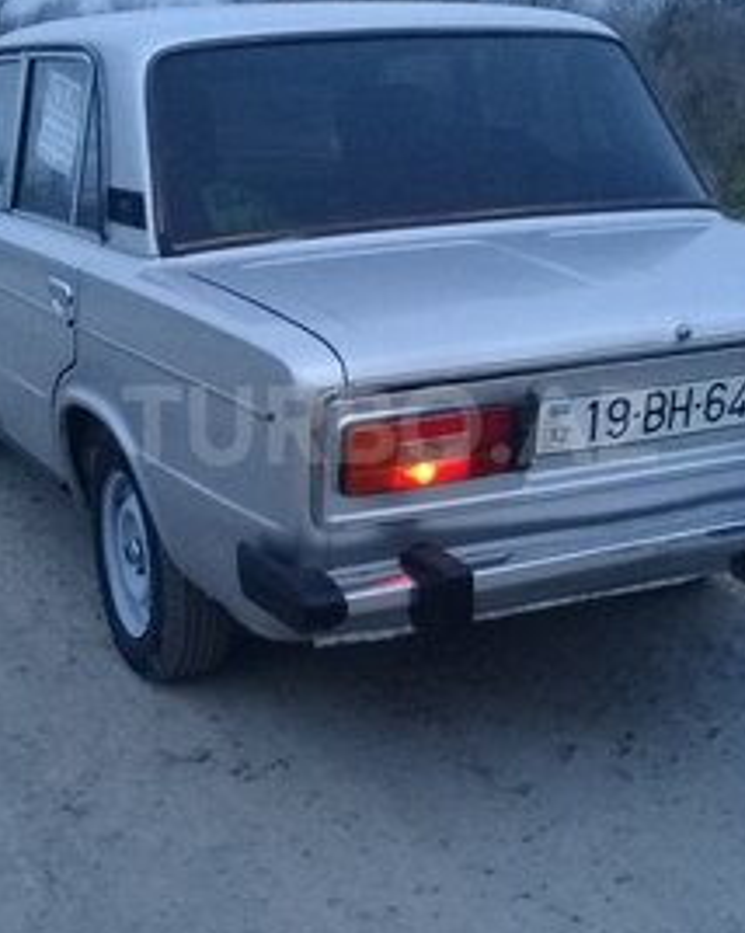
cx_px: 390
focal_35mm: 56
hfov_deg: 27.1
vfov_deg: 33.6
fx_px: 1545
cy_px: 425
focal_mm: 3.3
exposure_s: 1/33
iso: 160
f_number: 2.2
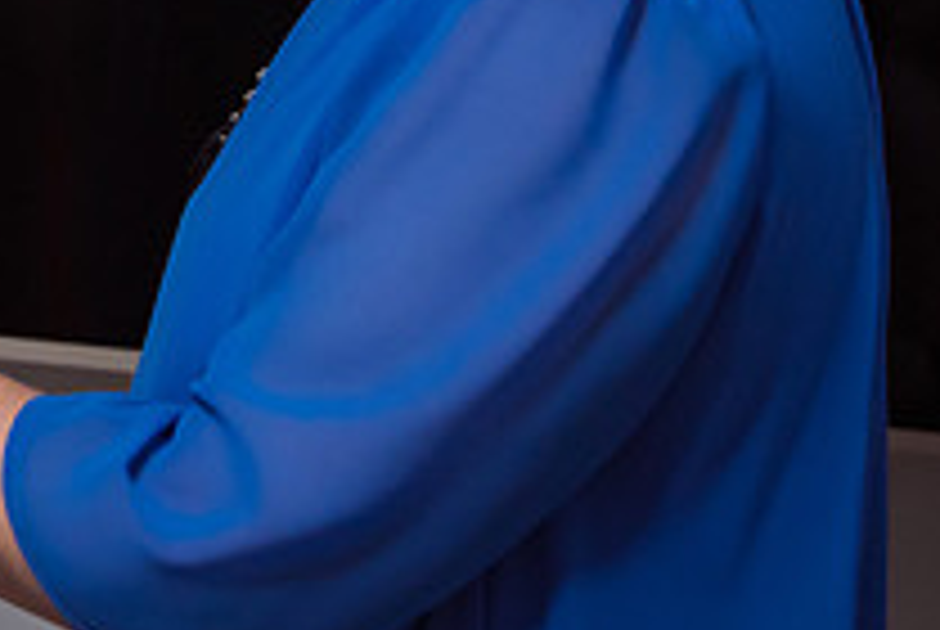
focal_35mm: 103
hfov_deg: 18.1
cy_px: -124
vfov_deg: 13.0
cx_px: -364
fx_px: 2693
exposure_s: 1/200
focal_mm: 31
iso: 1600
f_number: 2.8
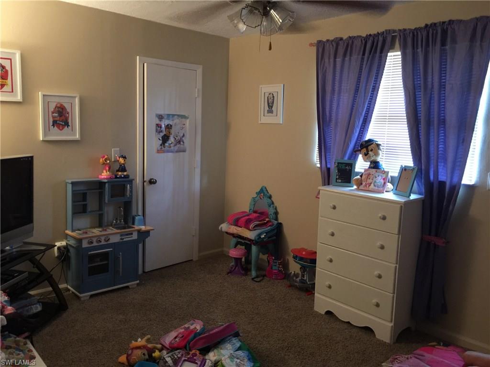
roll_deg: -2.6
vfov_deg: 48.2
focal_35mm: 29
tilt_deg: -9.2
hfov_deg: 61.7
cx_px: 245
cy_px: 184
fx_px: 411
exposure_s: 1/4
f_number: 2.2
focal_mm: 4.15
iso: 100
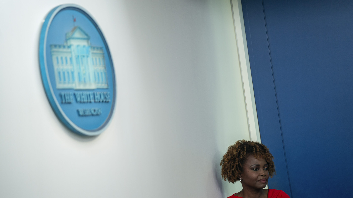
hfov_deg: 10.9
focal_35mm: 197
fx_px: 1844
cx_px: 177
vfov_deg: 6.2
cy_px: 113
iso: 800
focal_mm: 187
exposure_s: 1/200
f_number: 2.8
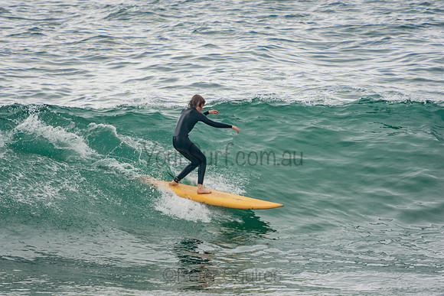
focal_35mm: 450
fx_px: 5551
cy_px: 148
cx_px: 222
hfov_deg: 4.6
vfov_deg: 3.1
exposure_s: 1/1250
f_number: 5.6
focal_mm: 300
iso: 280
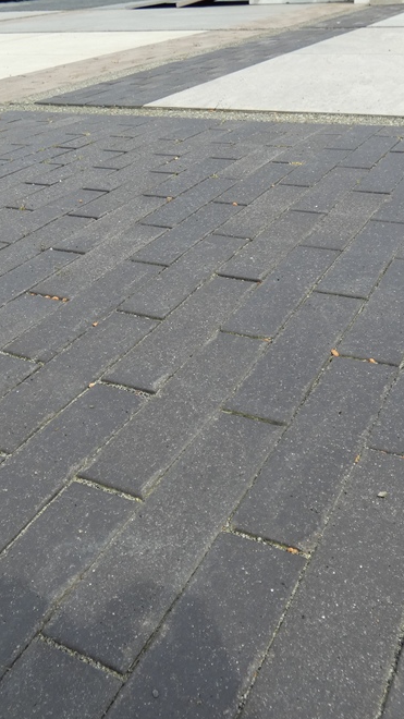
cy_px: 405
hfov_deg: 35.5
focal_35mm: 33
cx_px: 157
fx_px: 629
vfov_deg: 59.3
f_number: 2.8
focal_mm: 3.6
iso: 80
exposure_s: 1/800
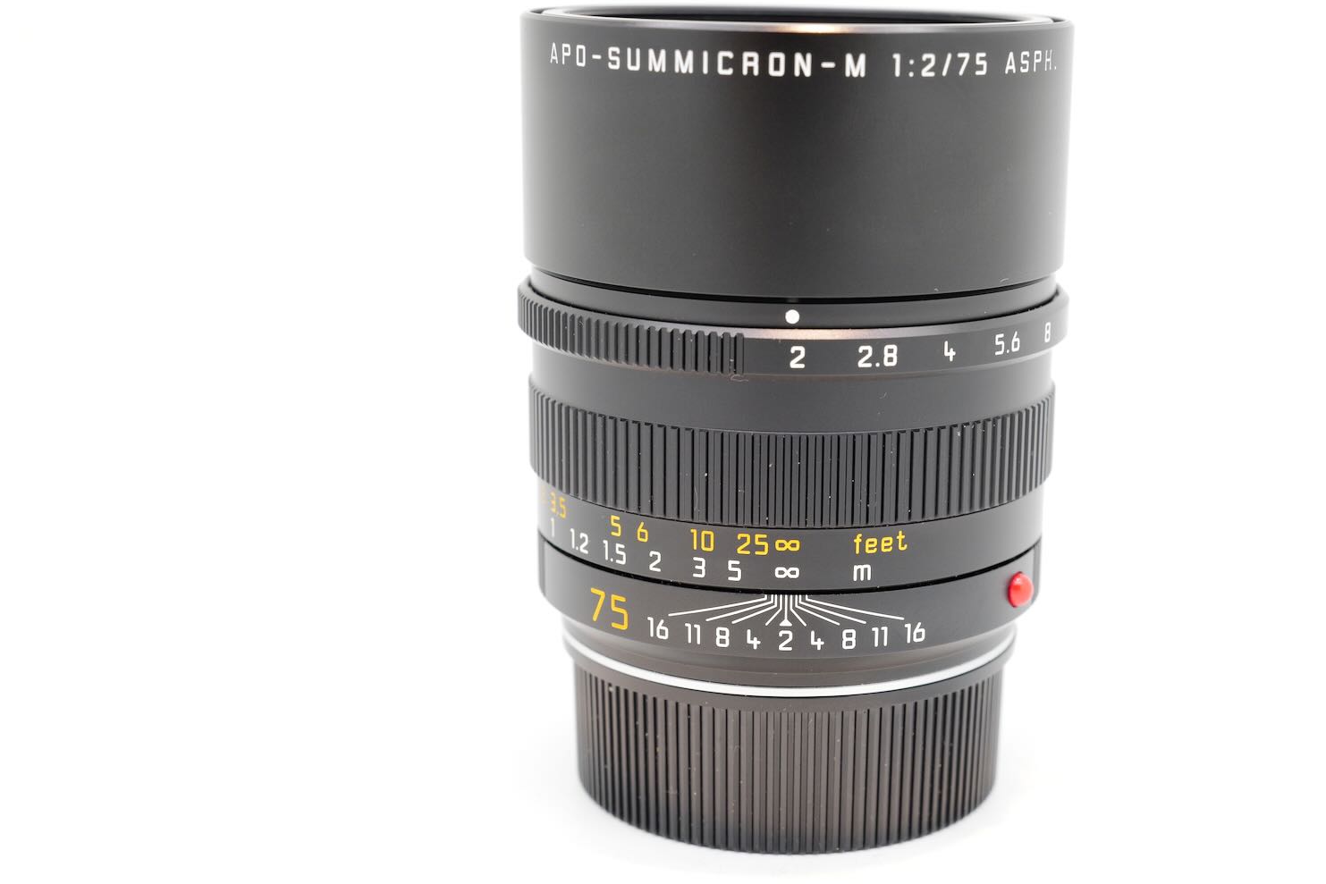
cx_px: 798
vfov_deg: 23.4
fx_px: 2136
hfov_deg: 34.4
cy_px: 467
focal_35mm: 58
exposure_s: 1/60
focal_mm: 43
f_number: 9
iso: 800
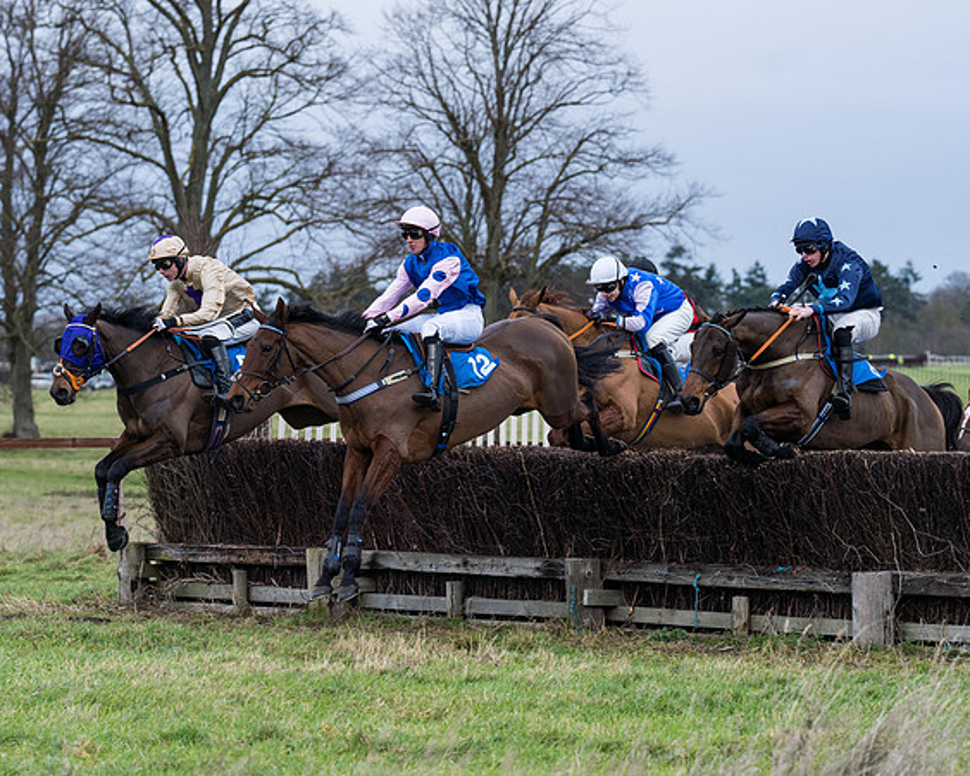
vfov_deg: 9.9
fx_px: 4483
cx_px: 457
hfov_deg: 12.3
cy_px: 386
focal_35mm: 156
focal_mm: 135
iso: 400
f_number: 4.5
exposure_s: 1/1600
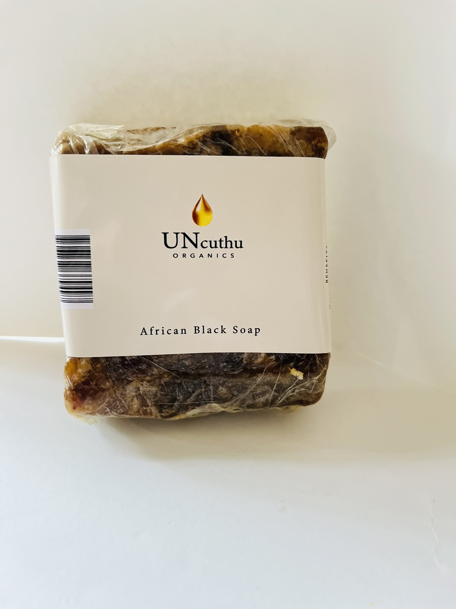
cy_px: 304
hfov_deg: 53.1
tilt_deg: -35.5
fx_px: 457
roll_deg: -1.5
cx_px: 228
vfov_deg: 67.3
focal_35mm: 26
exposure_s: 1/53
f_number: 1.6
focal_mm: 5.1
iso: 500
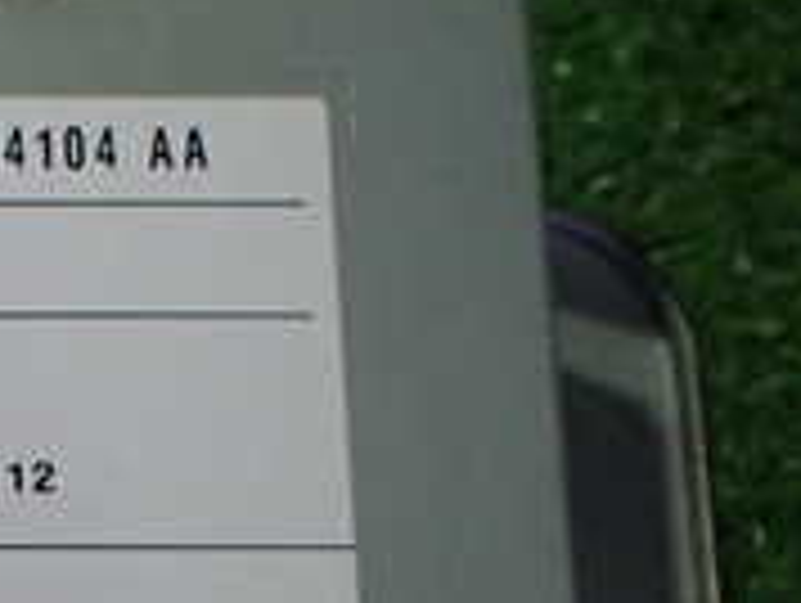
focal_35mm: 101
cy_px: 846
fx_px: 2340
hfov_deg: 16.9
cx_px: -526
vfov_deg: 13.9
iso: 800
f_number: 2.3
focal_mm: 5.4
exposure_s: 1/80
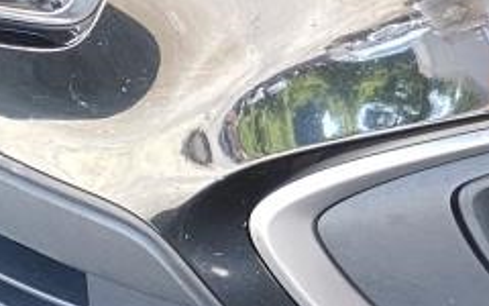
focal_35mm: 147
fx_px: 1959
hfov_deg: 12.2
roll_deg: -1.2
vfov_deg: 8.7
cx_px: 1060
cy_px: -184
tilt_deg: -15.3
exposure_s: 1/81
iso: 125
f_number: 1.8
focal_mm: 4.25
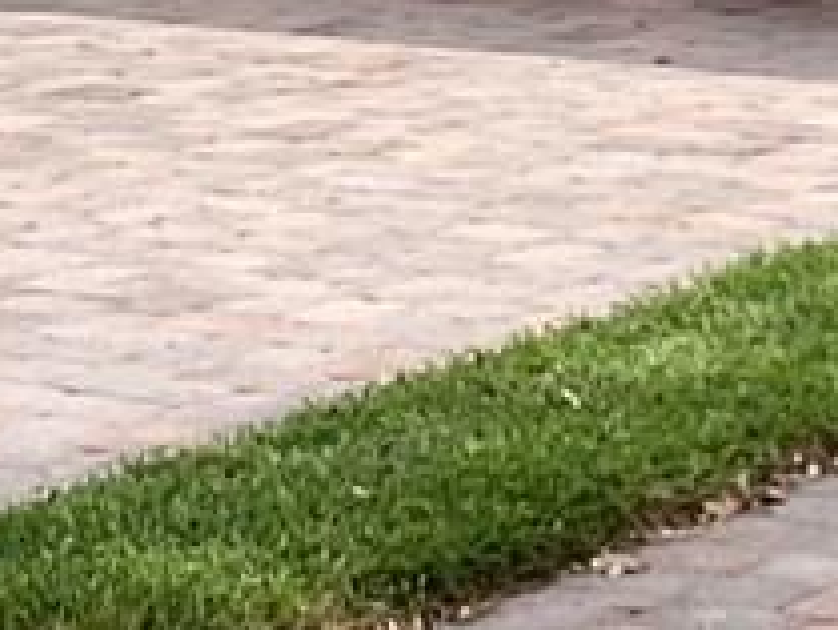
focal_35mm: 222
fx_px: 5377
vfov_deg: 6.6
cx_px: 726
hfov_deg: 8.9
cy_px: -486
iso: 25
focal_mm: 3
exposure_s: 1/691
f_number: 1.8
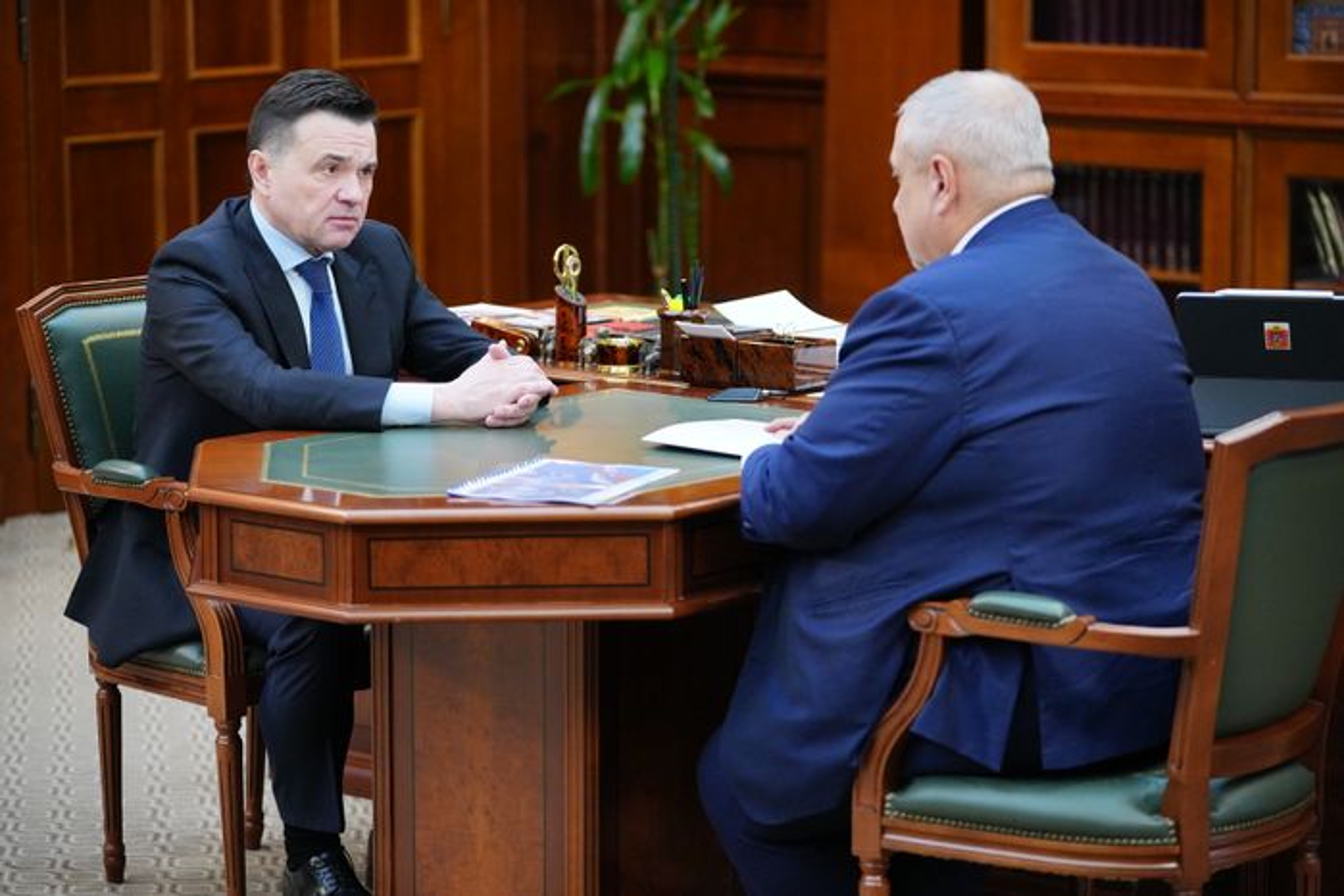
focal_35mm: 108
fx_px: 4032
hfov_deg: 18.9
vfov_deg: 12.7
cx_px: 672
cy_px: 448
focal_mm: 108
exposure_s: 1/250
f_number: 3.2
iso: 4000
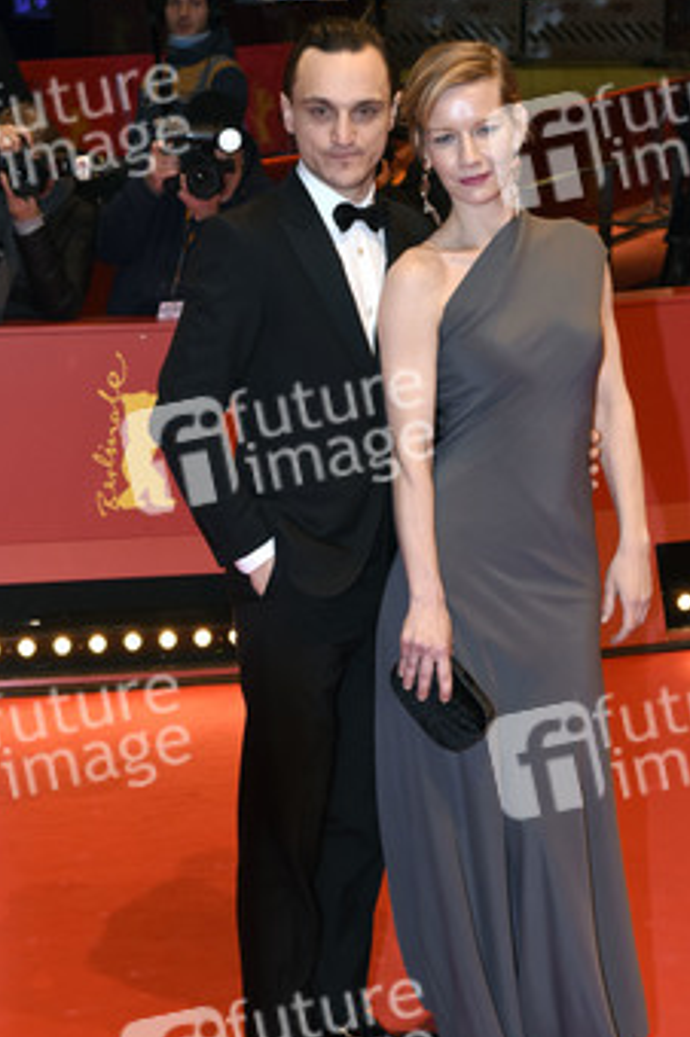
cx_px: 366
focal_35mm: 67
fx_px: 1930
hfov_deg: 20.3
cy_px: 595
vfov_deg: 30.1
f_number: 5.6
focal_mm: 38
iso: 1250
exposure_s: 1/250
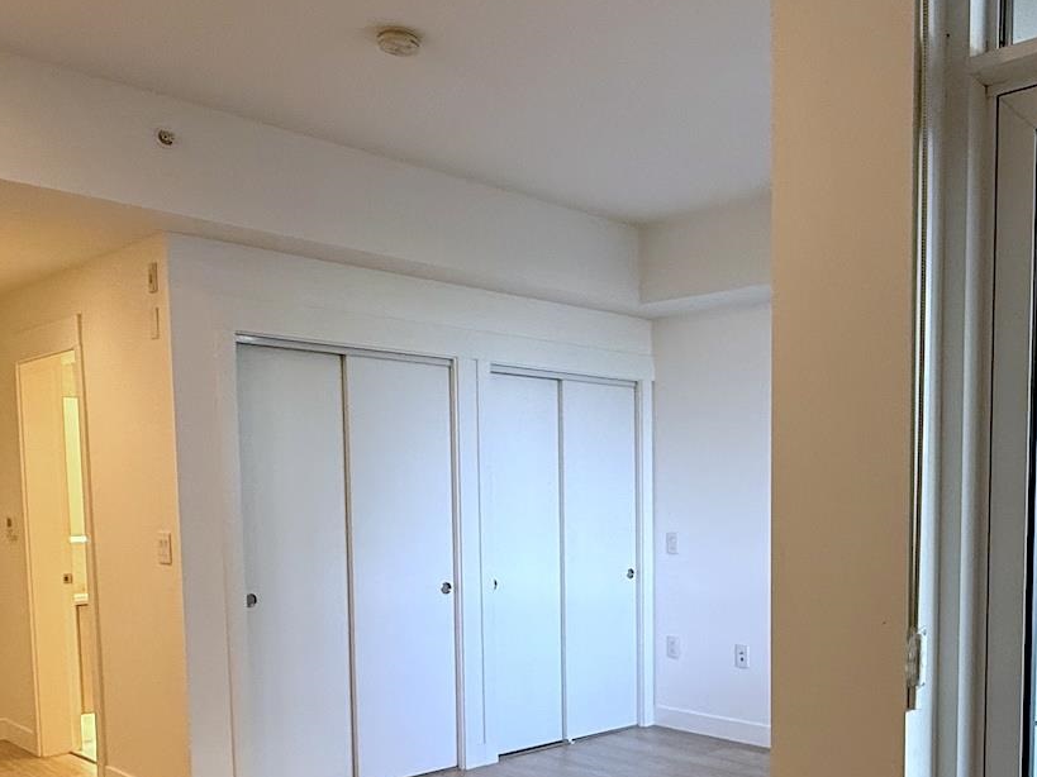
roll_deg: -0.5
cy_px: 594
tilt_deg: -4.5
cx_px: 750
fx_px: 1048
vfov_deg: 39.5
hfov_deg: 50.9
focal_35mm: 35
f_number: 2.2
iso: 160
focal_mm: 2.22
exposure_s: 1/120
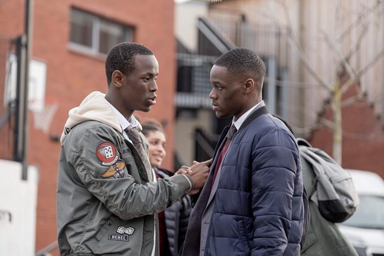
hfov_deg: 14.5
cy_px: 128
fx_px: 1514
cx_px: 192
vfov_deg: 9.7
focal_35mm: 142
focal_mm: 94.5
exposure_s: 1/320
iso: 200
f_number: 2.8
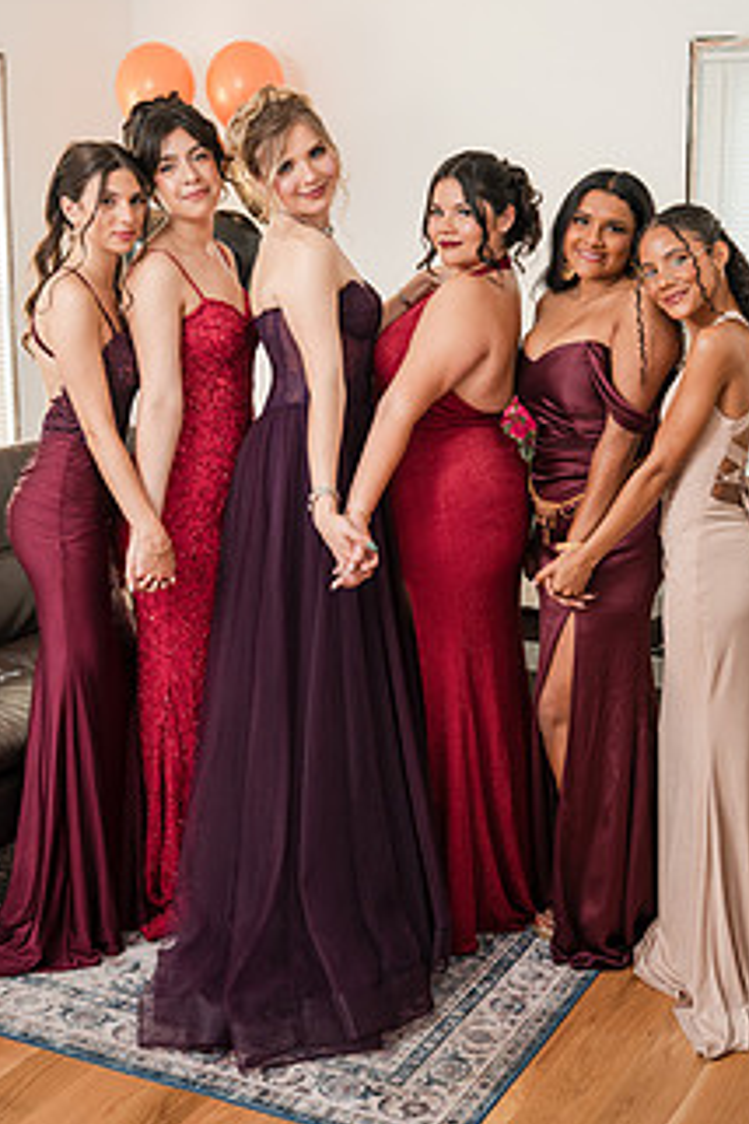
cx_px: 399
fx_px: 1529
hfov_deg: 27.5
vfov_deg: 40.2
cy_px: 455
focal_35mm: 49
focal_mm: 35
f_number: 4
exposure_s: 1/250
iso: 1600
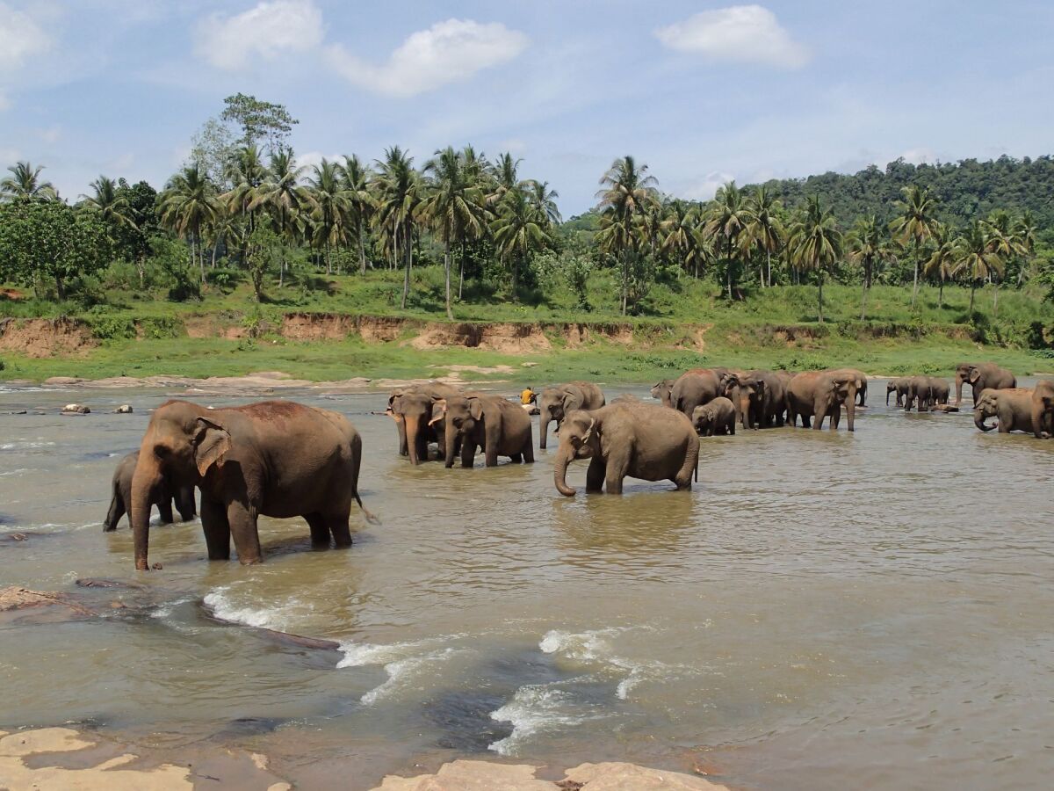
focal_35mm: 38
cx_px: 527
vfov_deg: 37.7
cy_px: 396
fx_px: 1157
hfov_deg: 49.0
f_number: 10
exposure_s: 1/125
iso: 100
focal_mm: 6.86
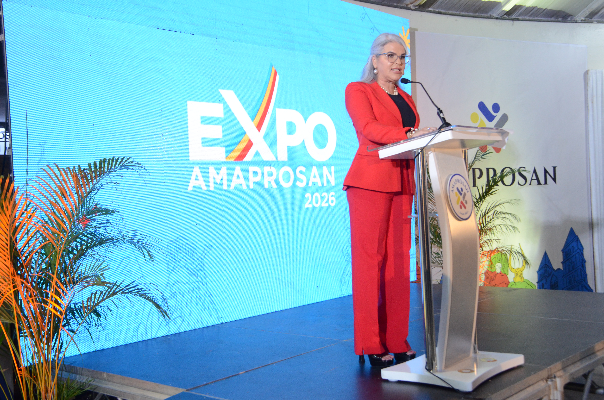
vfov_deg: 29.7
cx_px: 302
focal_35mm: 45
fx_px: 753
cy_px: 200
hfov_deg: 43.7
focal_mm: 30
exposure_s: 1/80
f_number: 5.6
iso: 1600
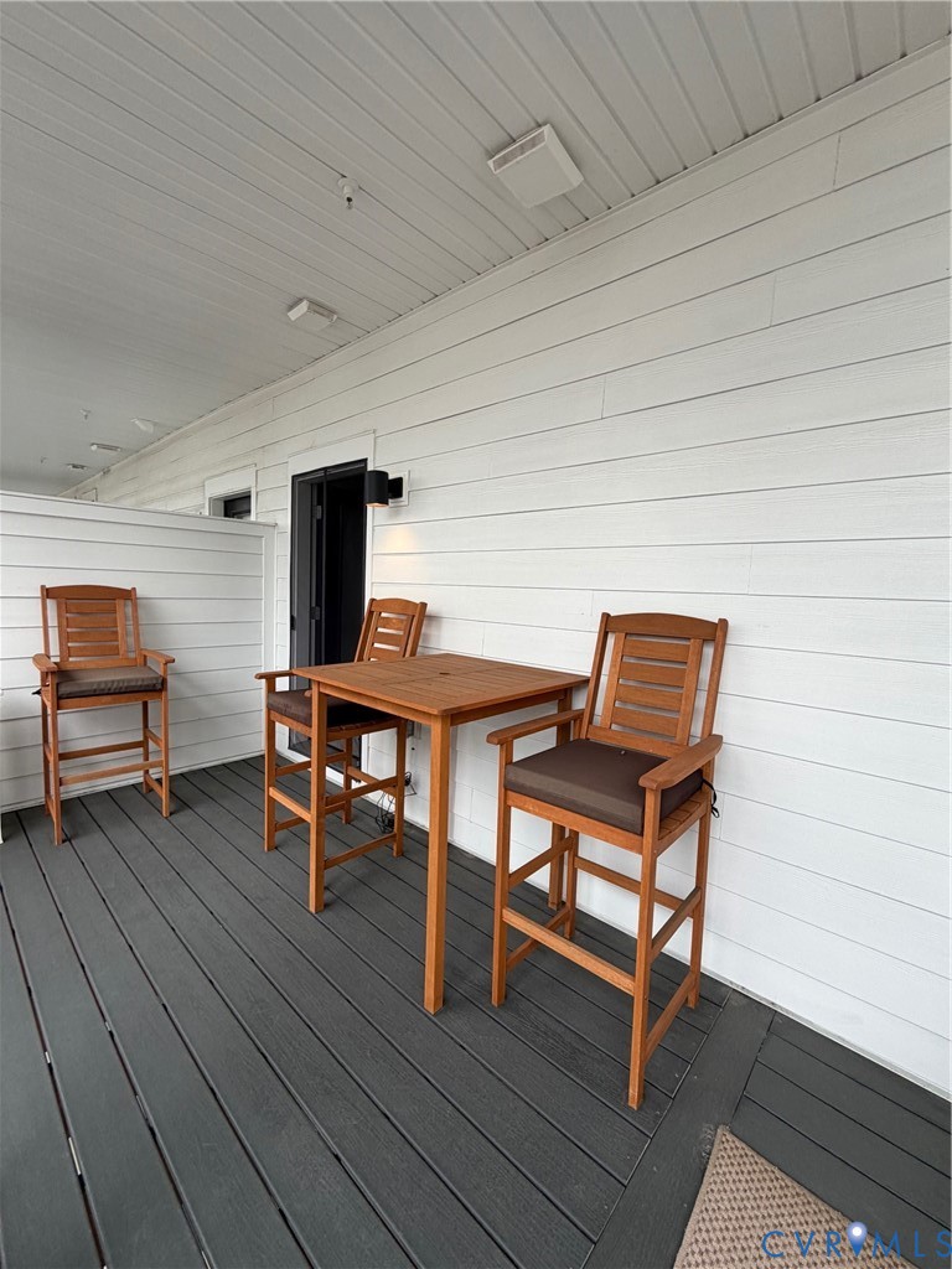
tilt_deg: -4.4
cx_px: 476
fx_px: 513
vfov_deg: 102.1
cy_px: 634
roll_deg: -1.7
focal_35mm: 14
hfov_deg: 85.7
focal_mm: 2.22
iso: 80
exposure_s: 1/121
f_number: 2.2
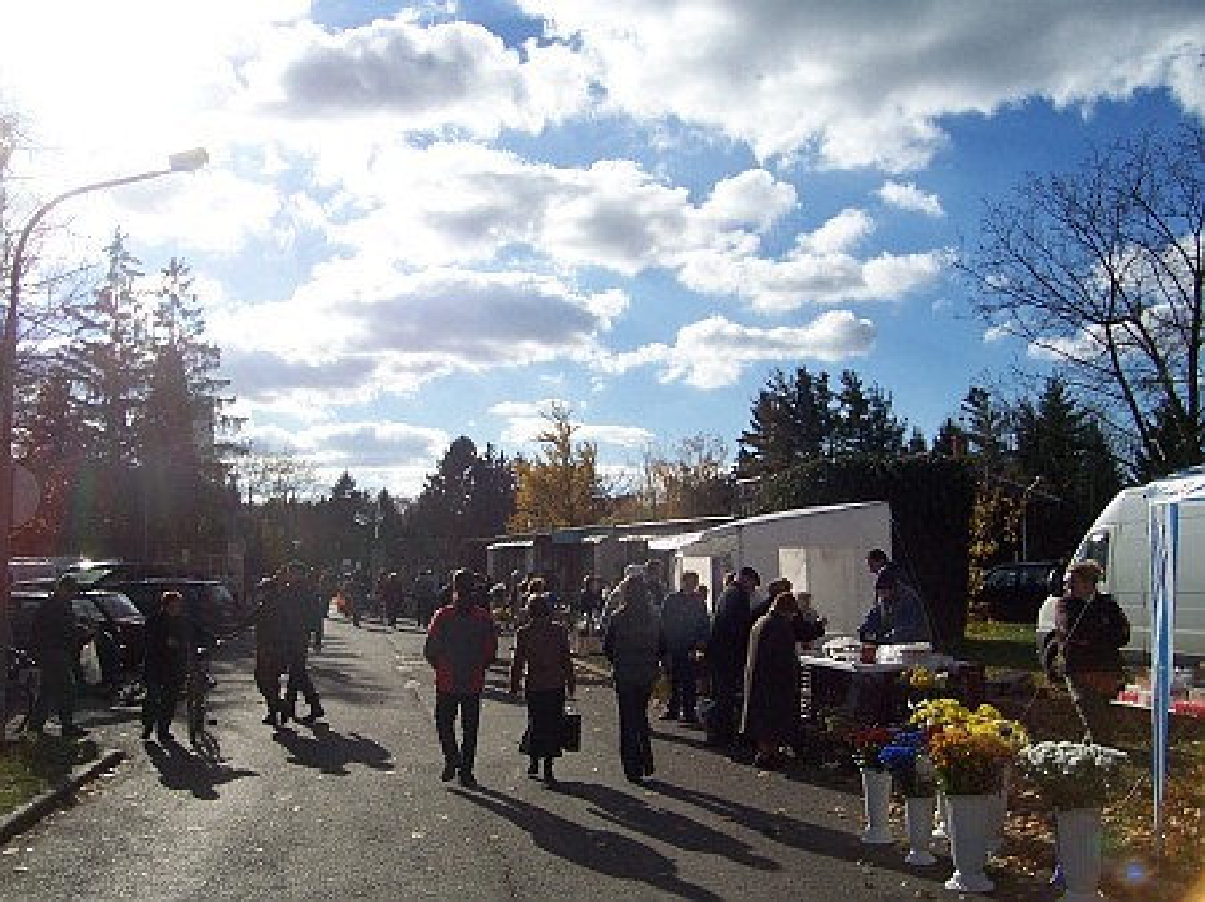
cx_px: 602
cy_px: 451
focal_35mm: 34
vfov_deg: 41.8
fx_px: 1183
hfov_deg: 54.0
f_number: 5.6
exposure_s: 1/1000
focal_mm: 5.6
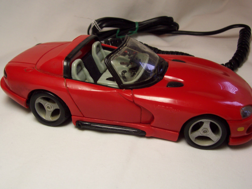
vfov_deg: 38.7
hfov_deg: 50.1
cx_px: 126
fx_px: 269
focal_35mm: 37
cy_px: 94
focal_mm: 5.6
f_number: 2.8
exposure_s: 1/60
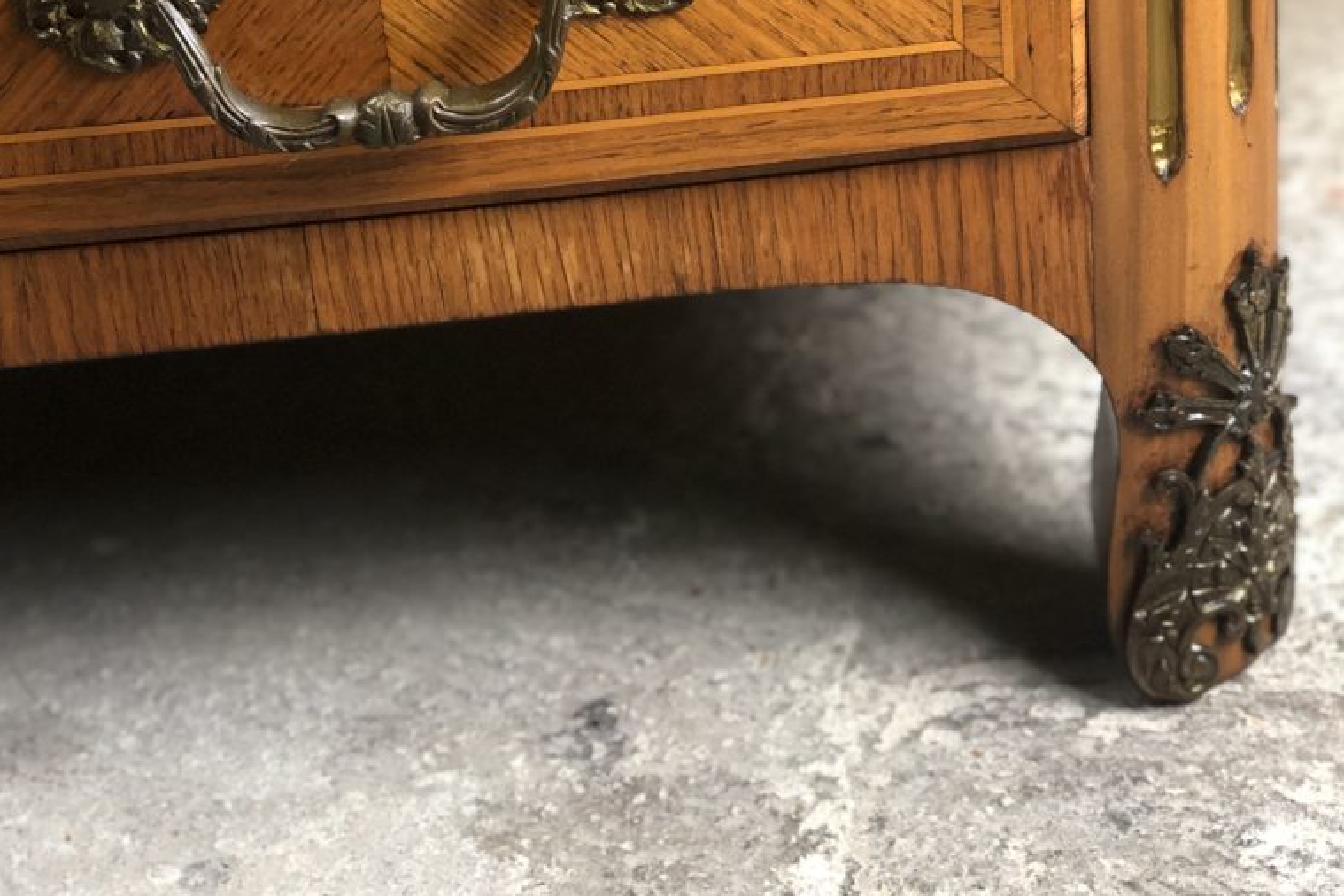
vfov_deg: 18.3
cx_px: 671
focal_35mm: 73
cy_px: 48
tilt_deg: -22.9
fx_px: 2725
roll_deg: +5.2
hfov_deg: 27.7
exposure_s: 1/25
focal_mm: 6
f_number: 2.4
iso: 160
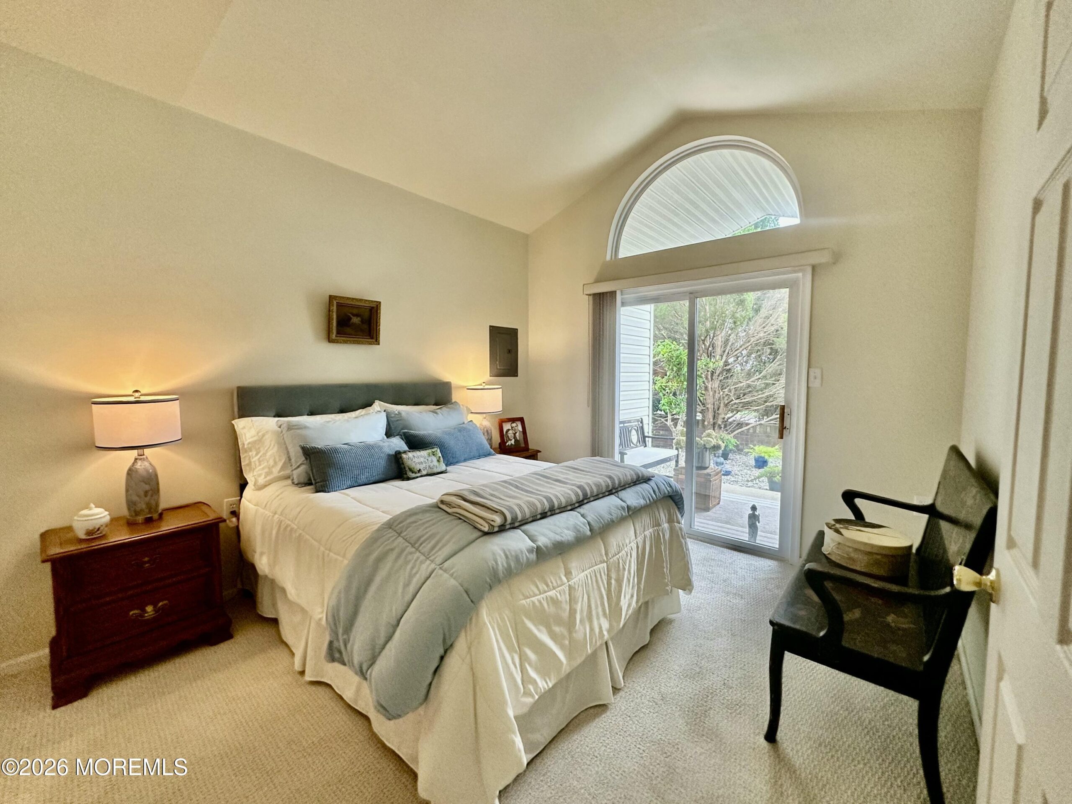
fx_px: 434
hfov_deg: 102.1
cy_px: 402
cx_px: 536
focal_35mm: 14
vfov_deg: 85.7
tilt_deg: -2.4
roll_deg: +0.2
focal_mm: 2.22
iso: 250
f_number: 2.2
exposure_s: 1/120
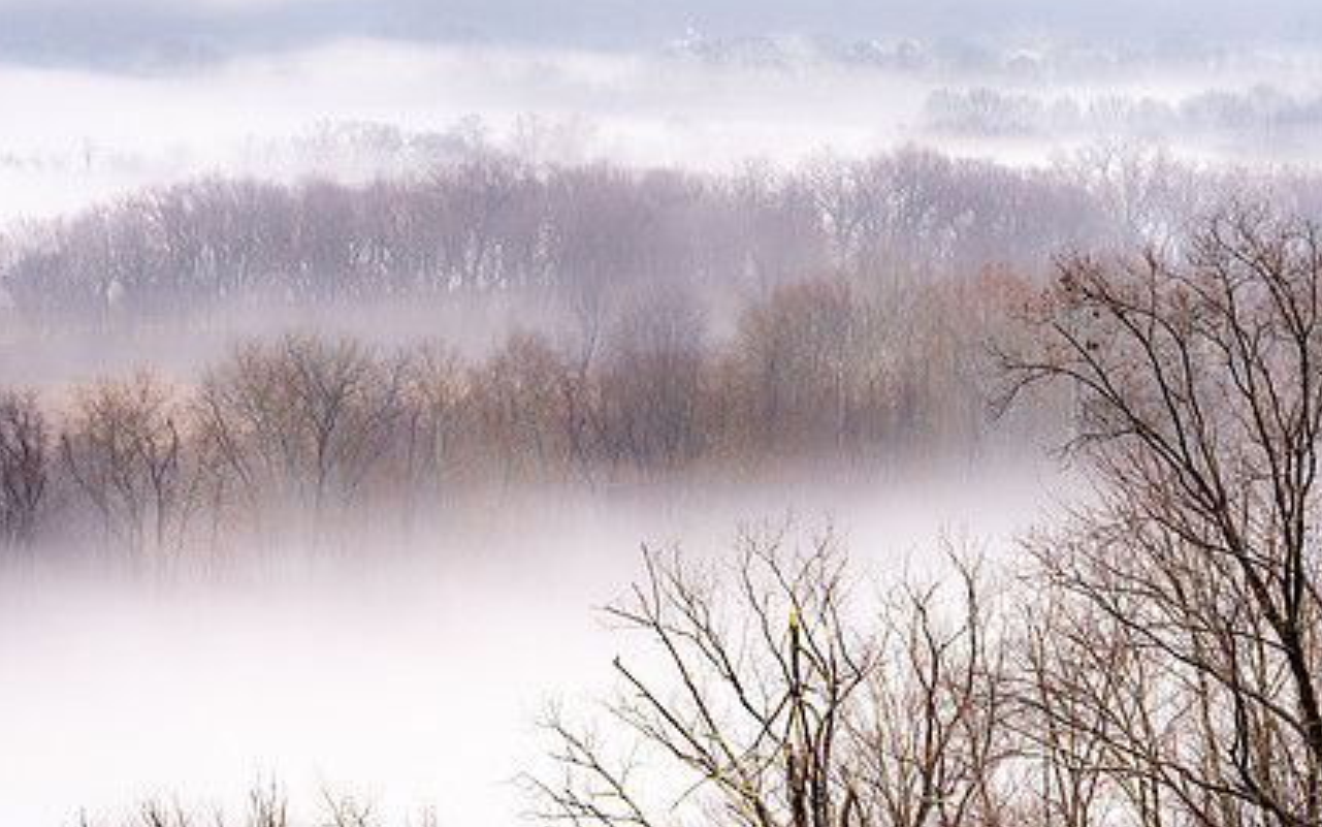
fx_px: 4828
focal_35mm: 134
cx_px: 821
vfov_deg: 9.8
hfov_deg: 15.6
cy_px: 443
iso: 100
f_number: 9.5
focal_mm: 90
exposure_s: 1/8
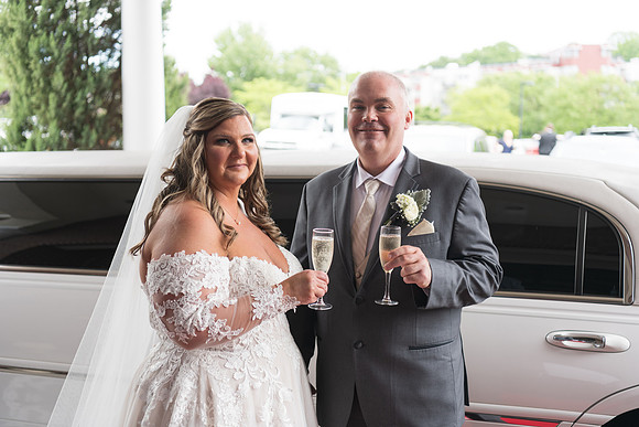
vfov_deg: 28.1
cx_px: 320
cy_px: 214
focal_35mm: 48
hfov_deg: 41.1
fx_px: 852
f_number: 2.8
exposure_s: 1/200
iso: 64
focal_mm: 48
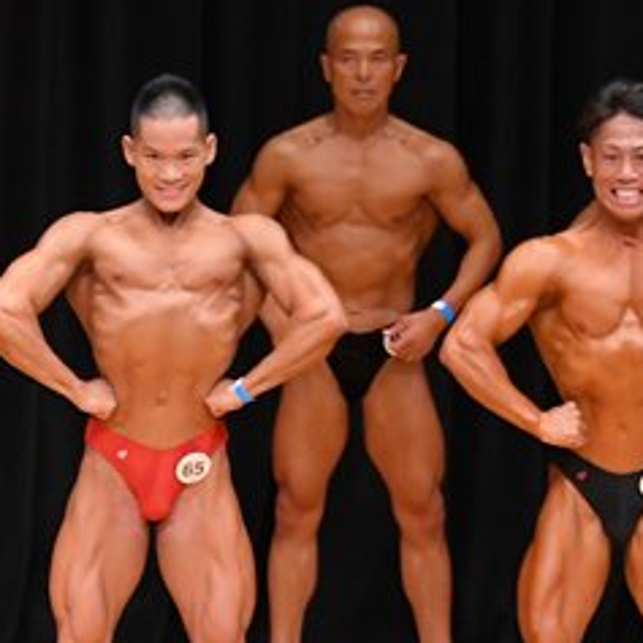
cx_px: -80
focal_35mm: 519
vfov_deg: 3.4
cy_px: 434
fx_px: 10907
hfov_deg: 3.4
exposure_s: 1/400
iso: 4000
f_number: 5.6
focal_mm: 125
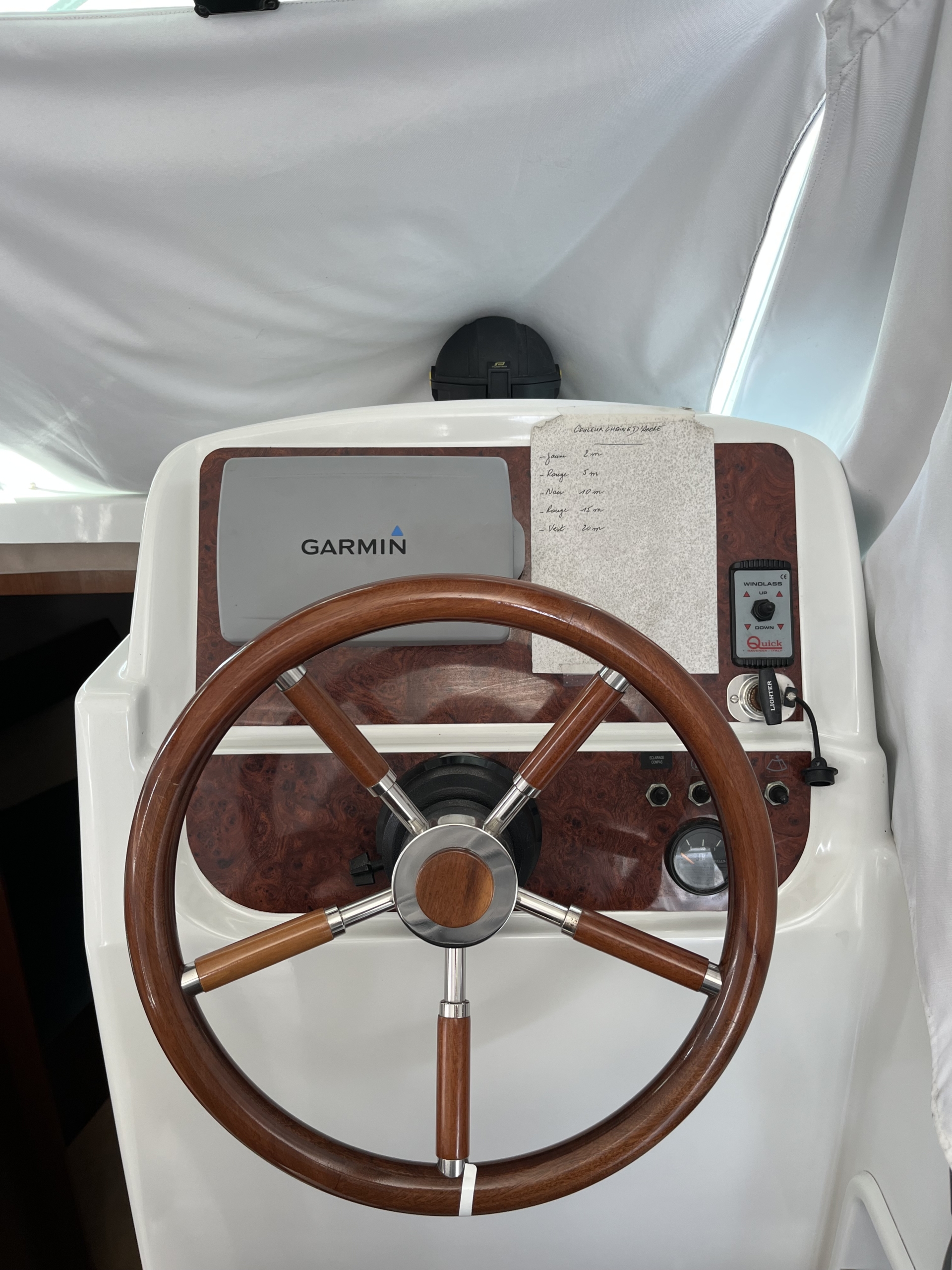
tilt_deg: -22.3
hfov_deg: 53.1
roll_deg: +0.6
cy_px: 635
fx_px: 953
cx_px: 476
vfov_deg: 67.3
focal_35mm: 26
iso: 80
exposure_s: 1/122
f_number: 1.6
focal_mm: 5.1
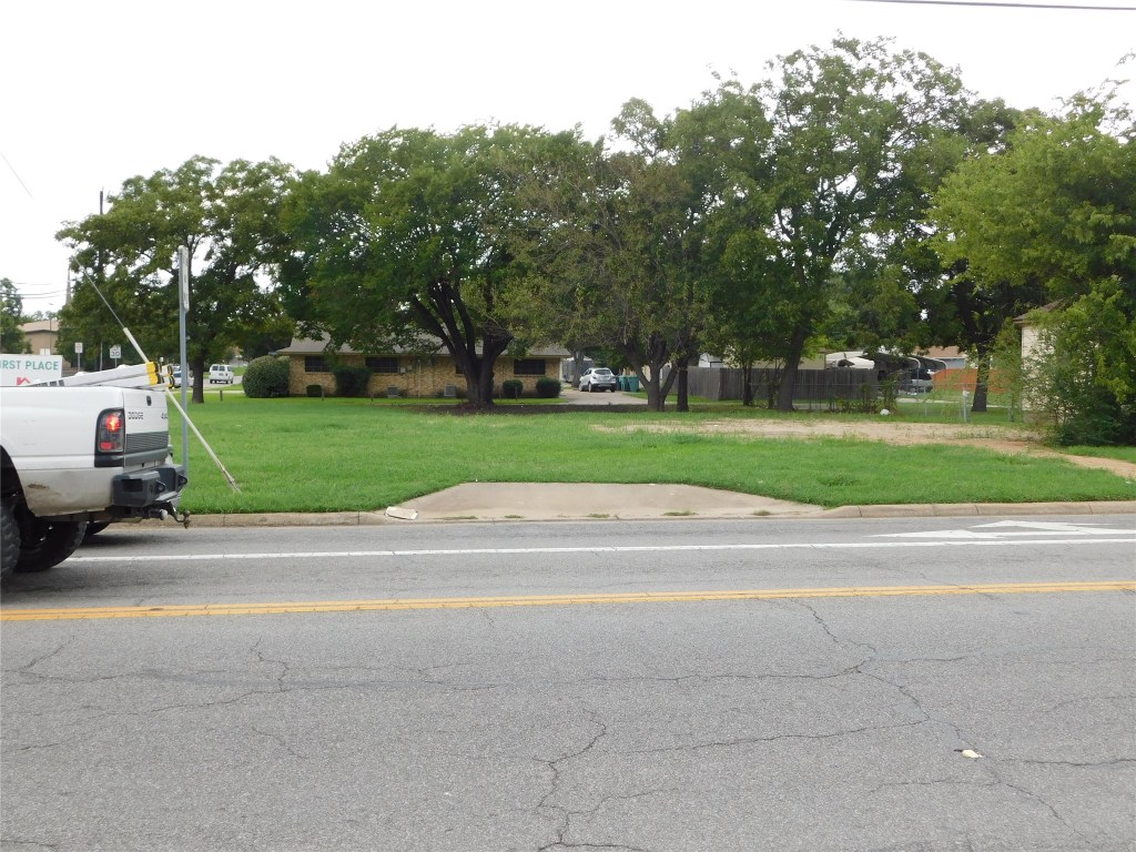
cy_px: 426
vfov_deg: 39.7
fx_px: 1181
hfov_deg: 51.4
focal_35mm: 36
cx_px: 568
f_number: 3.5
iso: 125
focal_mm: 6.3
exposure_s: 1/320
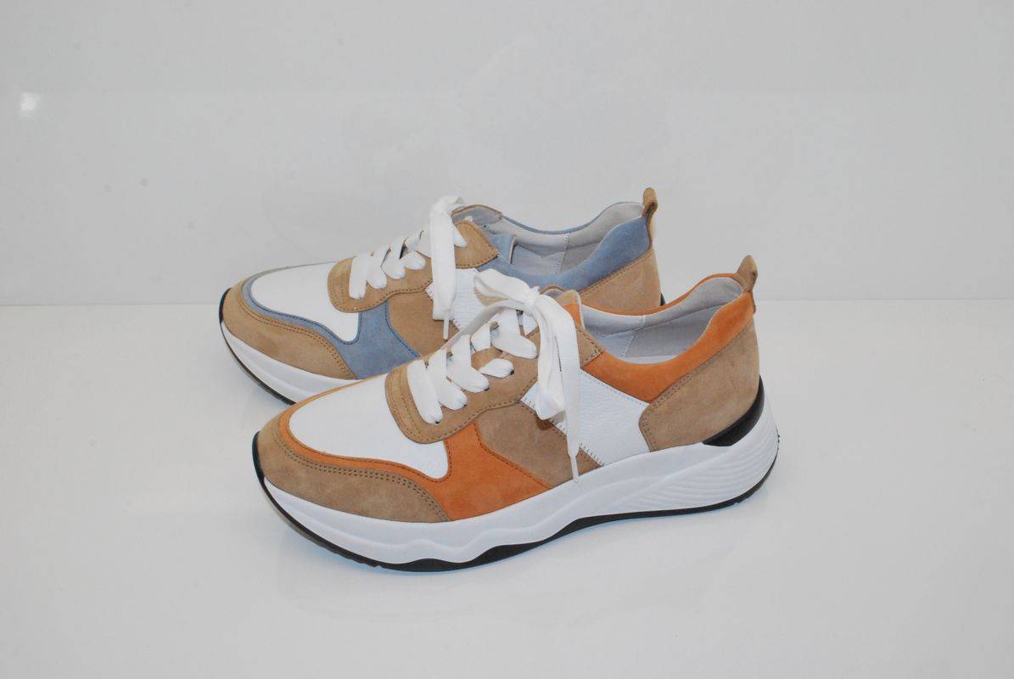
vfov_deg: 37.0
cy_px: 340
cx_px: 507
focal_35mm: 36
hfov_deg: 53.1
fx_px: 1015
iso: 1600
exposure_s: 1/200
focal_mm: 24
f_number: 14
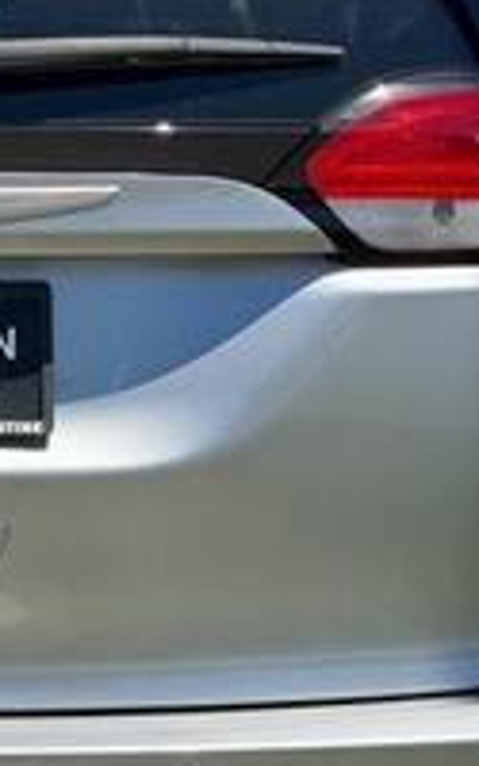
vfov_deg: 16.3
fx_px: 2674
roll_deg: +0.0
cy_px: 349
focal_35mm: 128
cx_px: -153
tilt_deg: -7.1
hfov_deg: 10.0
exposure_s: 1/4098
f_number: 1.78
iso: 100
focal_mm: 6.76
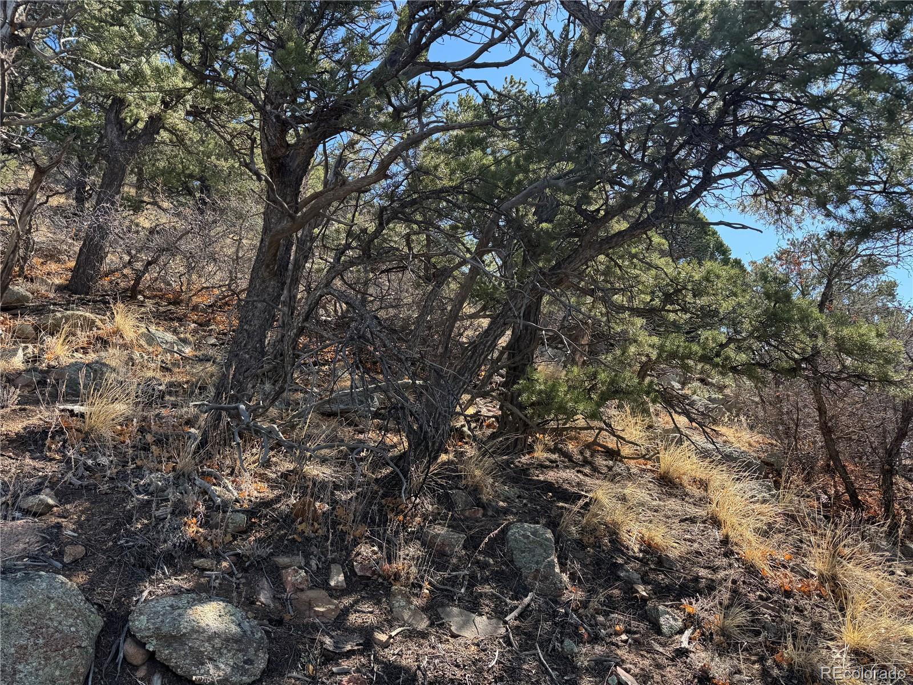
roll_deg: -2.8
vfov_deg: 56.8
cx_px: 456
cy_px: 342
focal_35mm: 24
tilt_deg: +10.7
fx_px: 633
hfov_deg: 71.6
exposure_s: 1/723
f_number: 1.78
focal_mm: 6.76
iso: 80
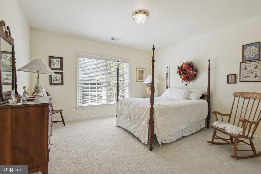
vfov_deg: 73.7
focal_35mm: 16
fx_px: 116
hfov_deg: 96.7
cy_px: 87
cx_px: 130
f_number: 8
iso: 200
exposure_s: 1/40
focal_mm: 16
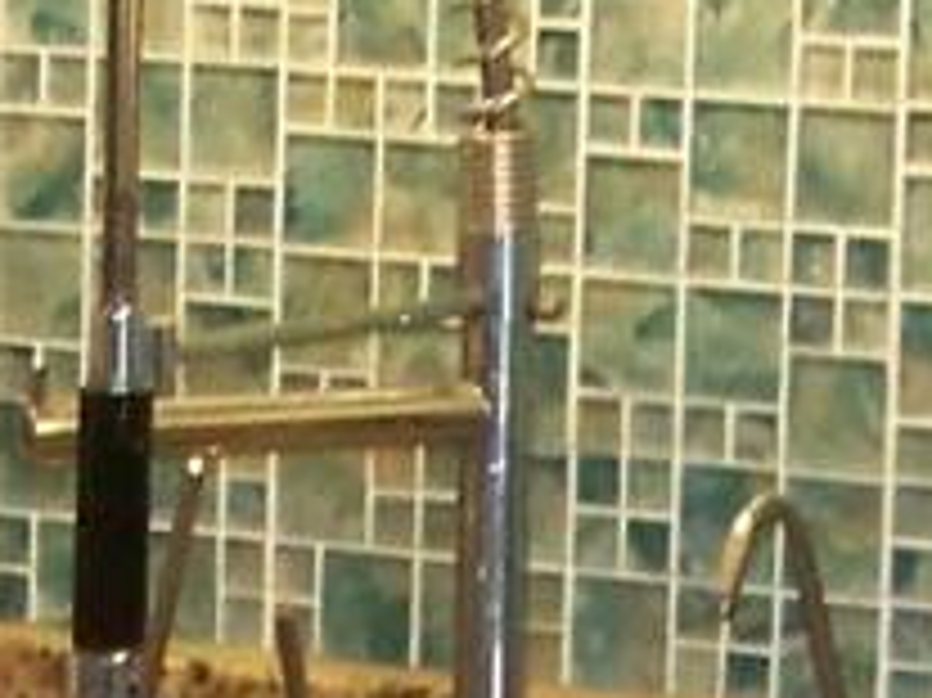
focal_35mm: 278
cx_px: 252
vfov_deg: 5.2
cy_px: 1504
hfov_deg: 7.1
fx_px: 7481
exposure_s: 1/30
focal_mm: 5.85
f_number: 2.8
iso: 200
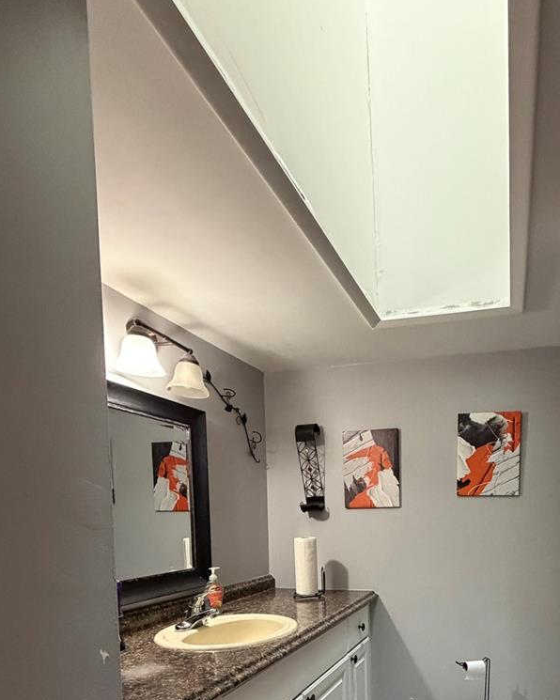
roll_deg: -0.2
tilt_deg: -4.1
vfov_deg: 68.9
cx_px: 404
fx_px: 456
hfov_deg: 60.4
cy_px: 545
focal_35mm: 22
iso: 800
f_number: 2.2
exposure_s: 1/60
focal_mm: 2.22
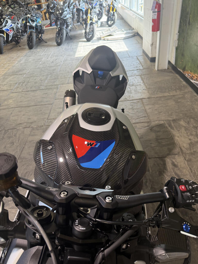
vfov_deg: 71.6
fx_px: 183
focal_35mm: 24
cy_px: 132
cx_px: 99
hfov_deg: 56.8
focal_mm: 6.76
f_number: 1.78
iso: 200
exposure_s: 1/120
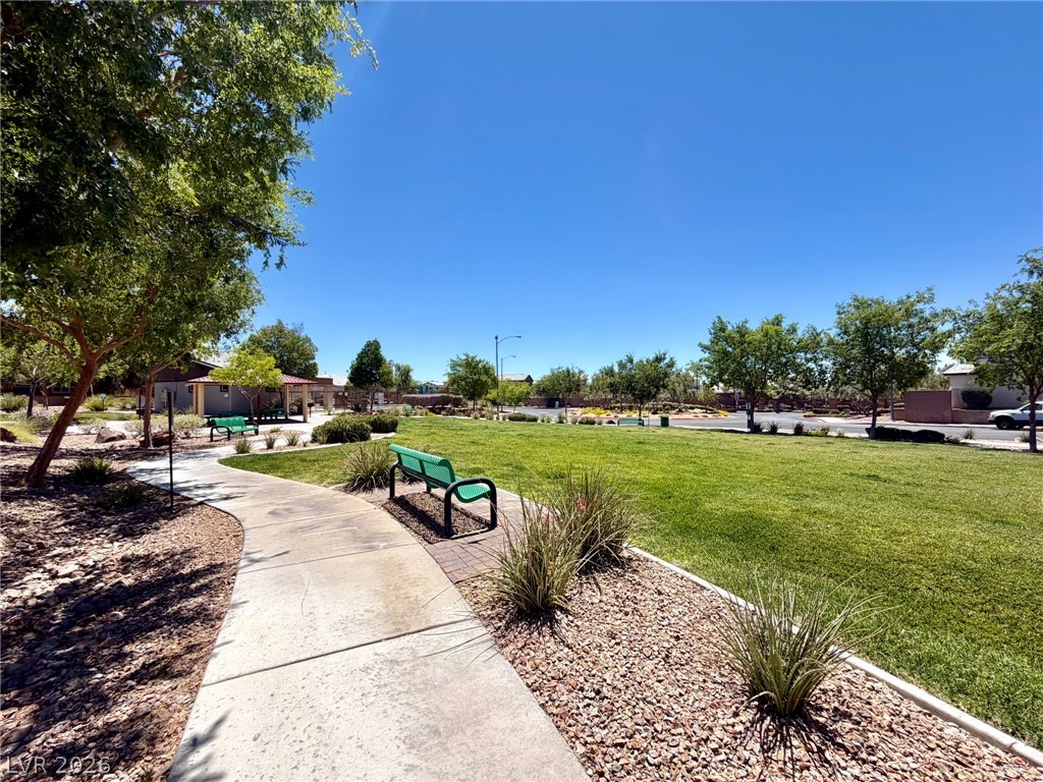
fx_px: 422
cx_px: 522
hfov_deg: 102.1
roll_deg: +0.2
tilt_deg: +2.5
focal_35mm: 14
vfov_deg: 85.7
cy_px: 391
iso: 20
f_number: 2.2
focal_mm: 2.22
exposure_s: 1/1033
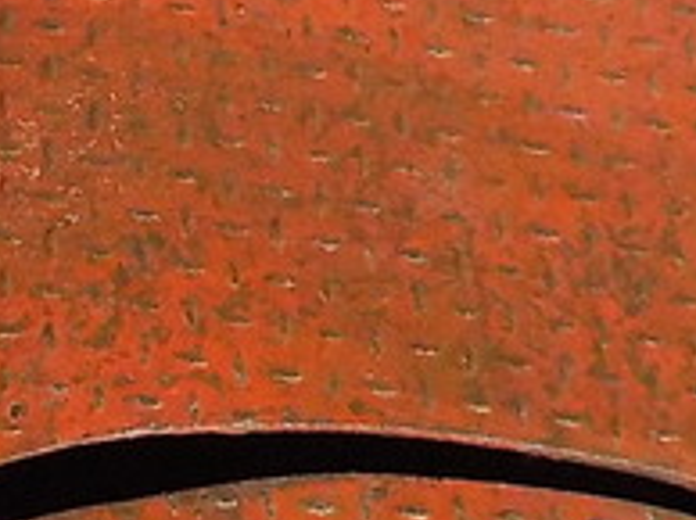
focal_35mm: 99
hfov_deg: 17.6
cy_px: -143
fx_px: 1988
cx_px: -377
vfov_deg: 14.3
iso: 800
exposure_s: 1/50
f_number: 3.3
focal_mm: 4.1
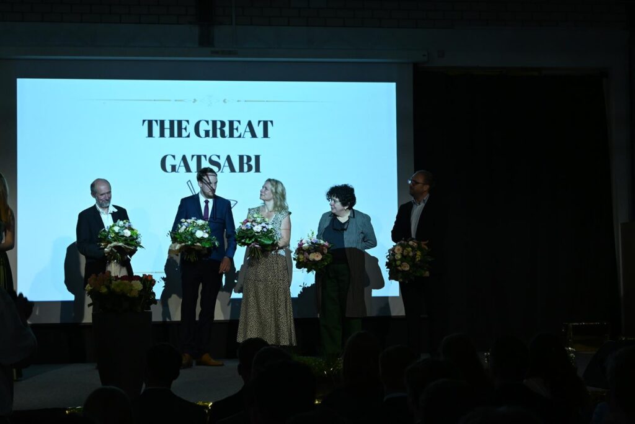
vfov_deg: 23.8
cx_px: 318
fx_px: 1005
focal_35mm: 57
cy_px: 212
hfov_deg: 35.0
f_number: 5.6
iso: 1600
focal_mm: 38
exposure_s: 1/60
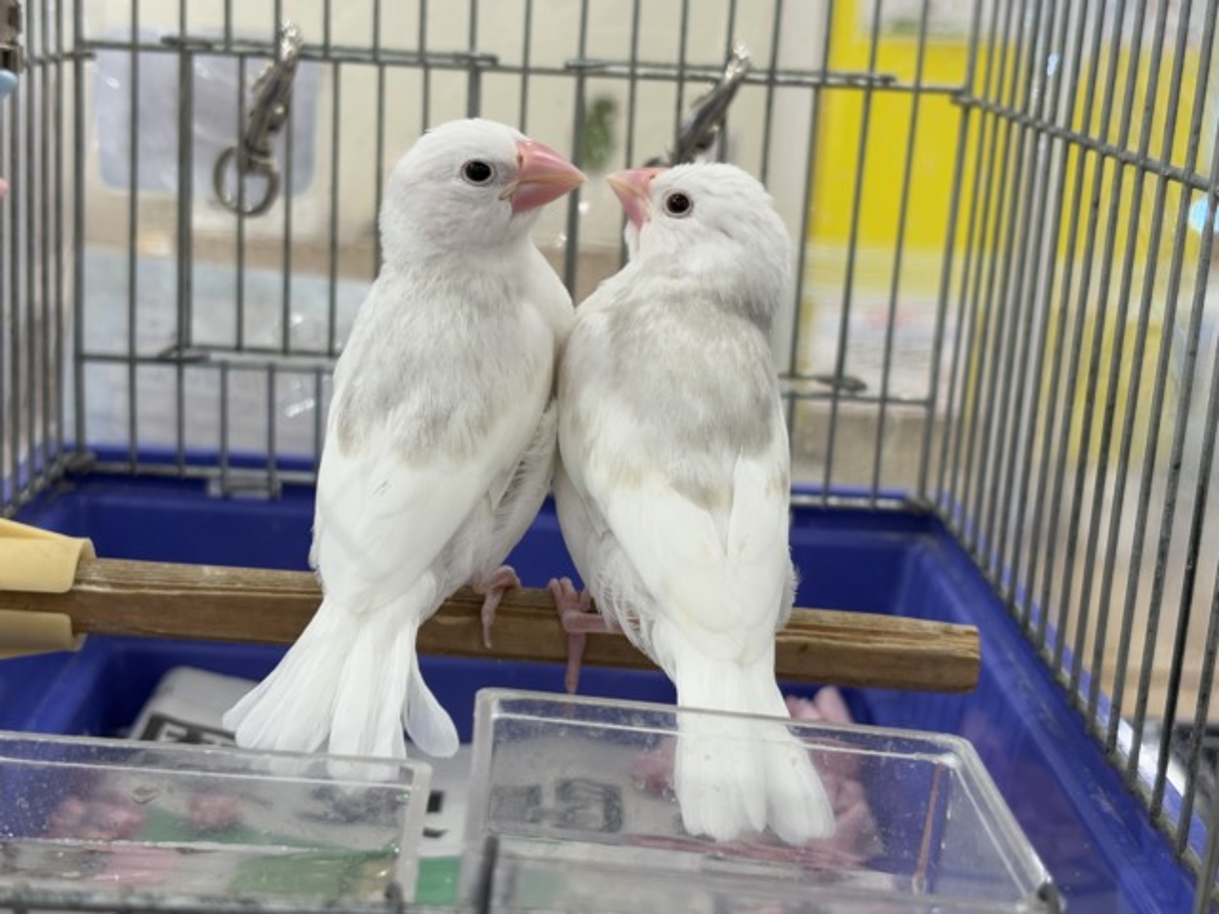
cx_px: 610
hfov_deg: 36.8
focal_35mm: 52
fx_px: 1831
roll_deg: -2.6
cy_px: 457
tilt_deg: -13.2
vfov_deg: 28.0
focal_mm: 5.96
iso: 40
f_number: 1.6
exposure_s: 1/50
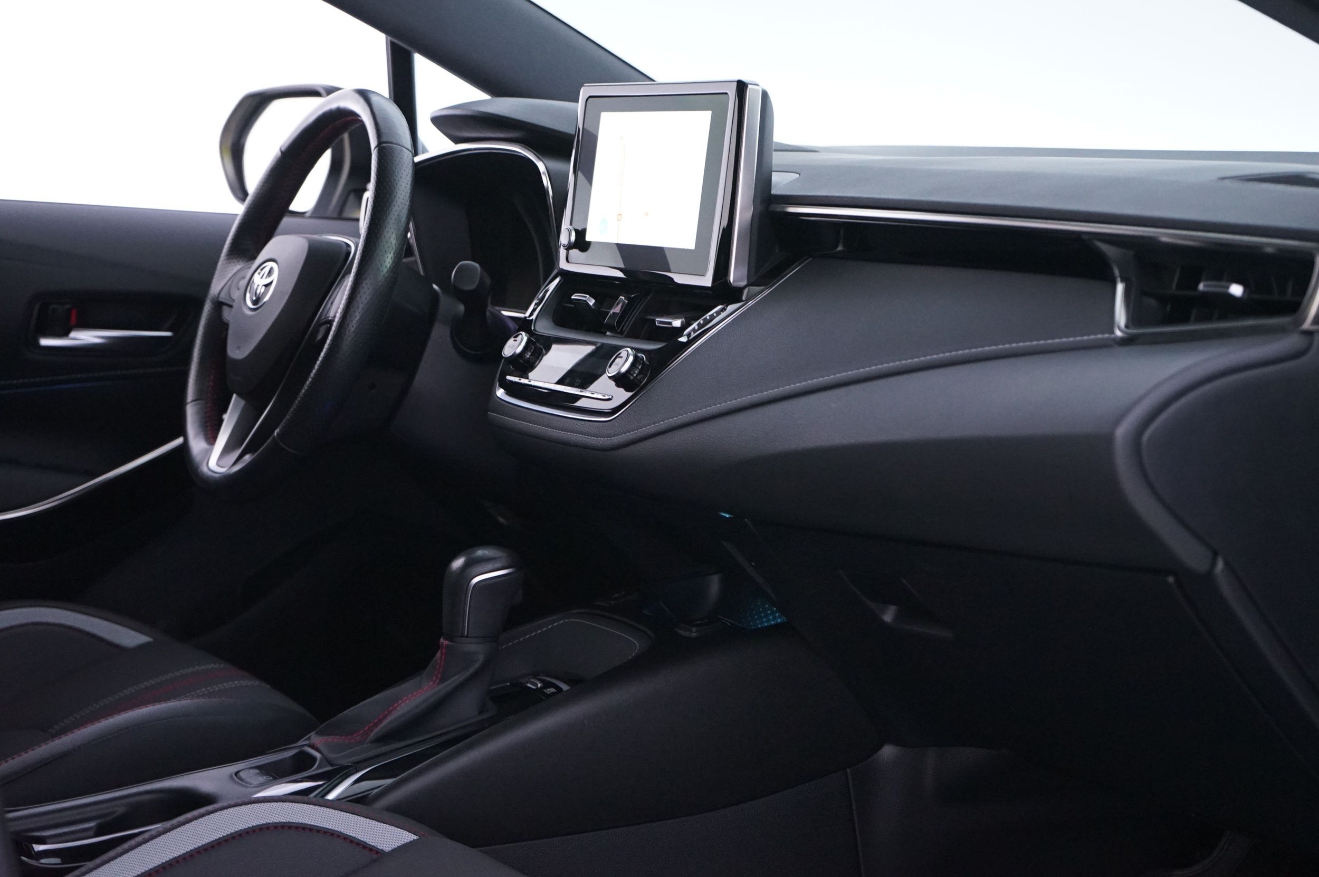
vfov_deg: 19.4
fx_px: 2562
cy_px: 438
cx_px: 660
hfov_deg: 28.9
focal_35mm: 70
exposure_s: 1/15
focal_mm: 70
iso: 4000
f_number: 6.3
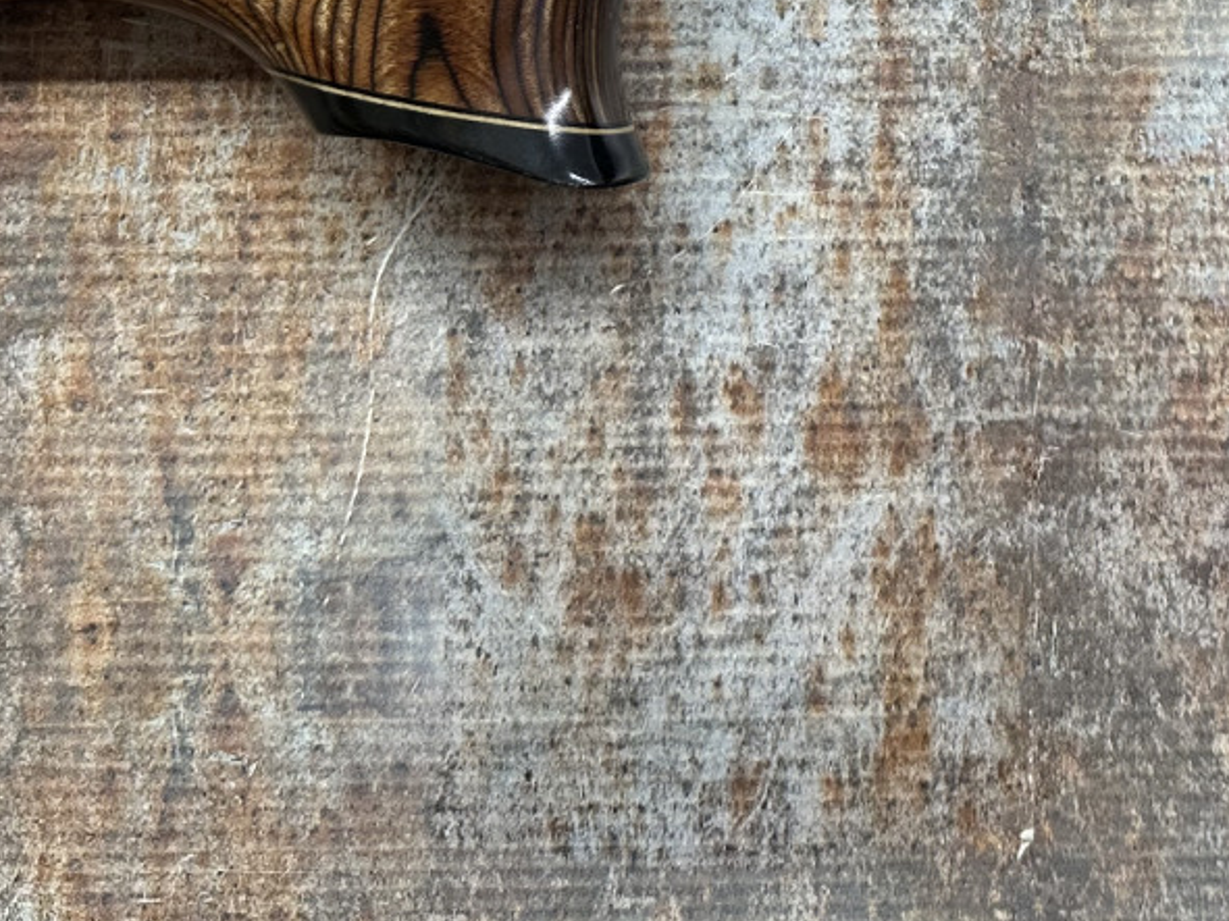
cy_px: -304
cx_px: 1015
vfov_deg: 20.5
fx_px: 2307
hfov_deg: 29.0
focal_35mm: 65
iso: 160
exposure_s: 1/100
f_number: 1.8
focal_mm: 6.9
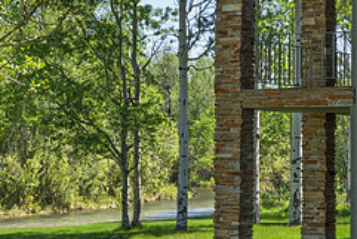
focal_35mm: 125
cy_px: 97
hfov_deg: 16.3
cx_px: 90
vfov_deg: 11.0
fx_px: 1240
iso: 100
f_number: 22
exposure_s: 1/13
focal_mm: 52
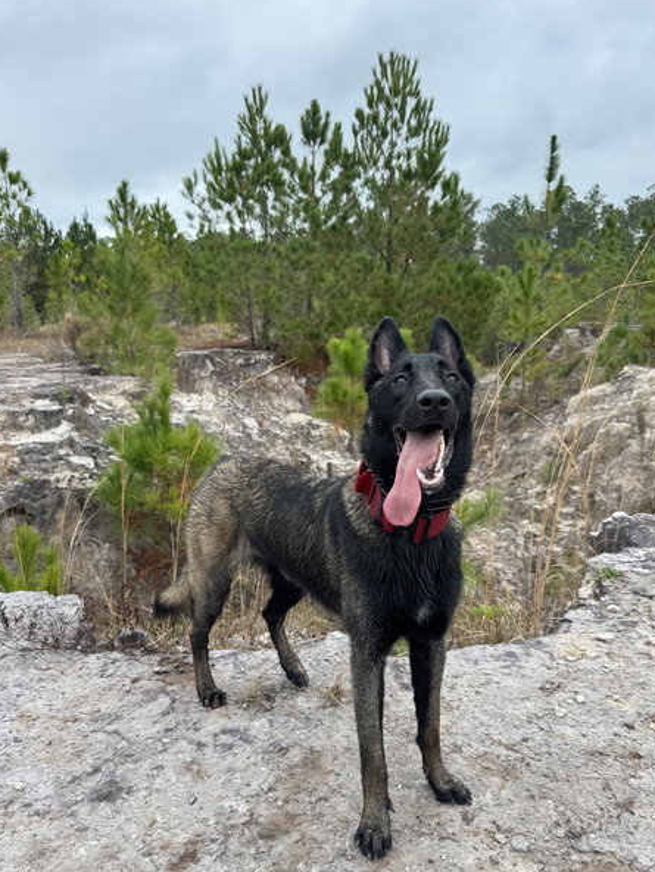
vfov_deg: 65.1
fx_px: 681
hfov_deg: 51.4
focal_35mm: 27
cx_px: 337
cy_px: 483
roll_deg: +0.6
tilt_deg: -12.9
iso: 80
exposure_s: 1/495
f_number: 1.78
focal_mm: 6.76
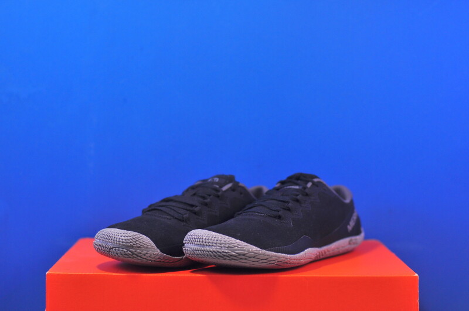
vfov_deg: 18.1
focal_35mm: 75
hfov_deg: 27.0
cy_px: 156
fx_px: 976
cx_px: 234
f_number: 2.5
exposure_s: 1/320
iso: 250
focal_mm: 50
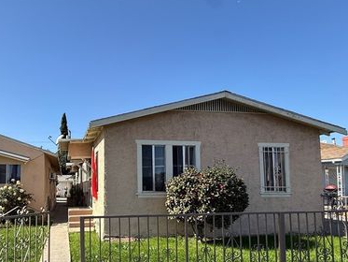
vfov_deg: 55.7
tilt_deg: +3.6
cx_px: 94
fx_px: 241
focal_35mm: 24
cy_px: 173
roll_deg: -0.3
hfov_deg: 67.8
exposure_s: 1/1259
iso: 50
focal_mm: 2.22
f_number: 2.2
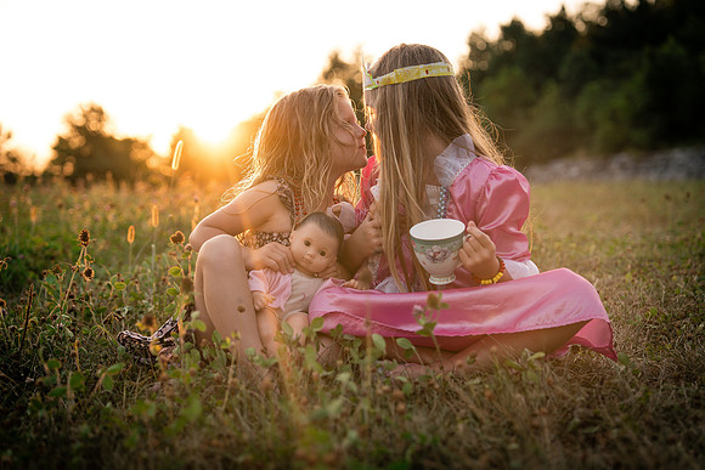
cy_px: 235
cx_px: 352
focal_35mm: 59
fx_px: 1156
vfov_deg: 23.0
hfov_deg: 33.9
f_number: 2.8
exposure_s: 1/500
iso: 250
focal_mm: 59
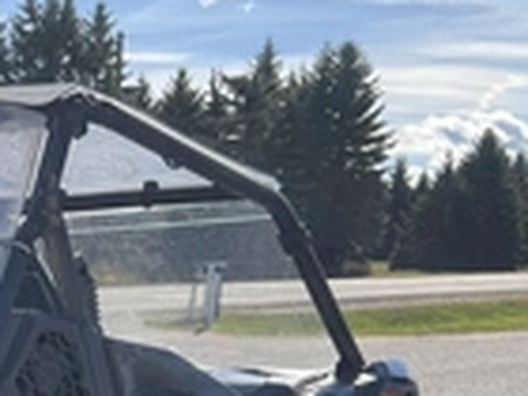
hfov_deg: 22.4
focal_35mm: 83
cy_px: 528
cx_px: -38
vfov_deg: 16.7
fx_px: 1266
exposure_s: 1/997
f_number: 1.8
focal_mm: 3
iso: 25
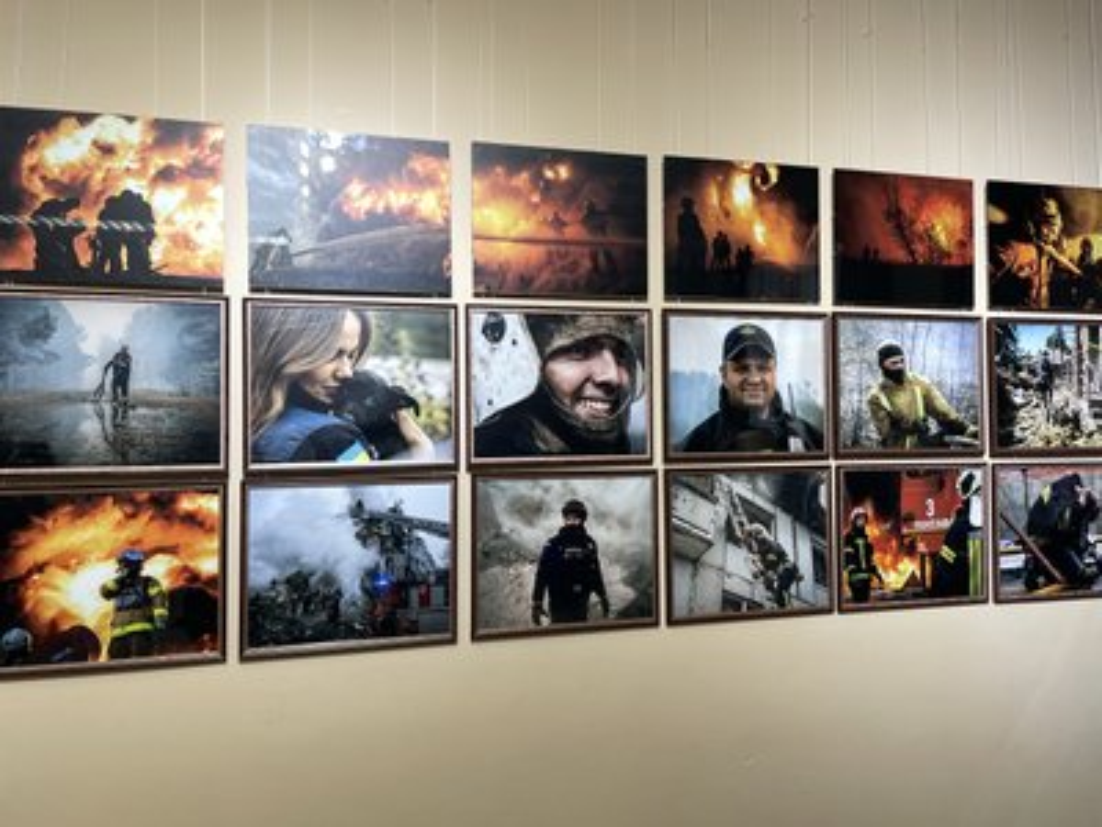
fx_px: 828
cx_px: 551
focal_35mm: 26
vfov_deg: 53.1
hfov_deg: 67.3
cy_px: 414
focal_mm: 4.2
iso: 64
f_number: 1.6
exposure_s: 1/100
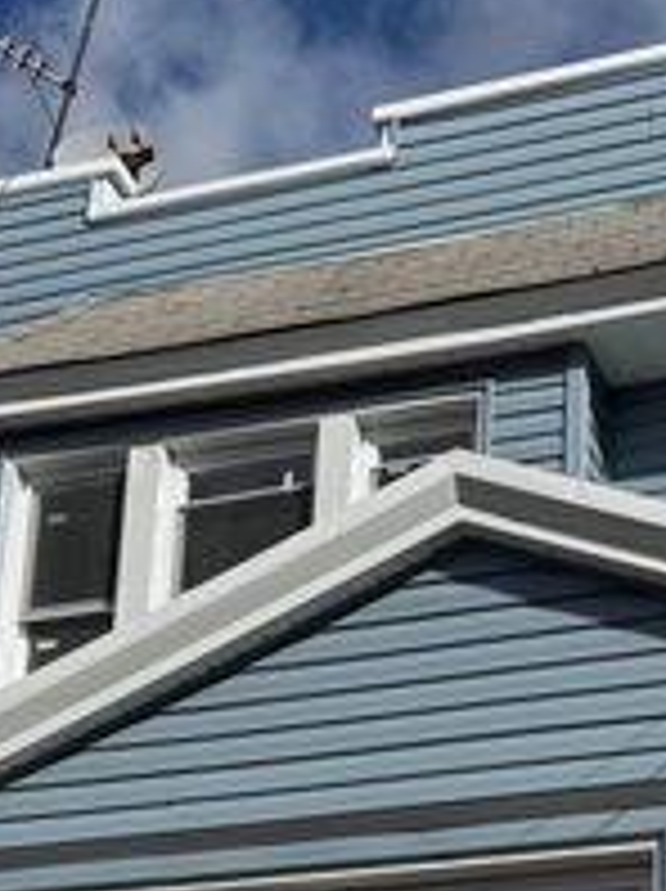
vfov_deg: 22.8
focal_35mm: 81
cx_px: 536
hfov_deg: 18.0
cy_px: 961
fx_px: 2082
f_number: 1.78
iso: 80
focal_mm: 6.76
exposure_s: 1/10309
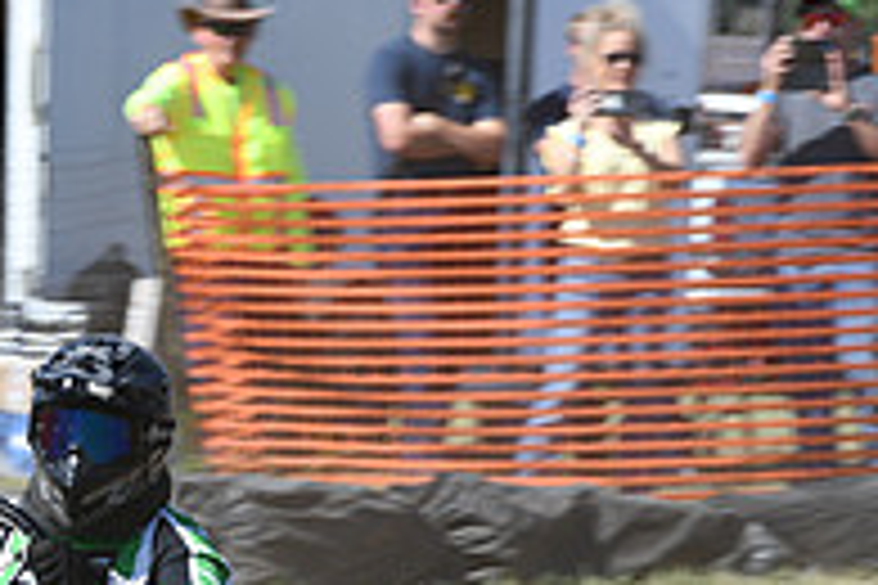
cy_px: 601
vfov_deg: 2.9
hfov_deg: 4.4
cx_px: 32
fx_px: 11413
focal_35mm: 468
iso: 100
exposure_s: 1/250
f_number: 8
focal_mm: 105
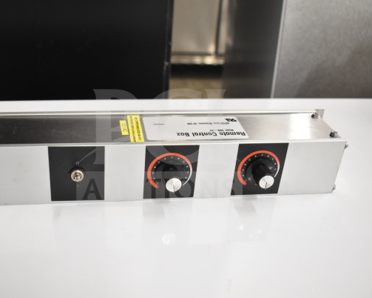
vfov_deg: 36.5
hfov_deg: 44.7
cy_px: 148
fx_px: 451
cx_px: 159
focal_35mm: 41
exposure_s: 1/40
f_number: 3.8
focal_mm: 24
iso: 1800
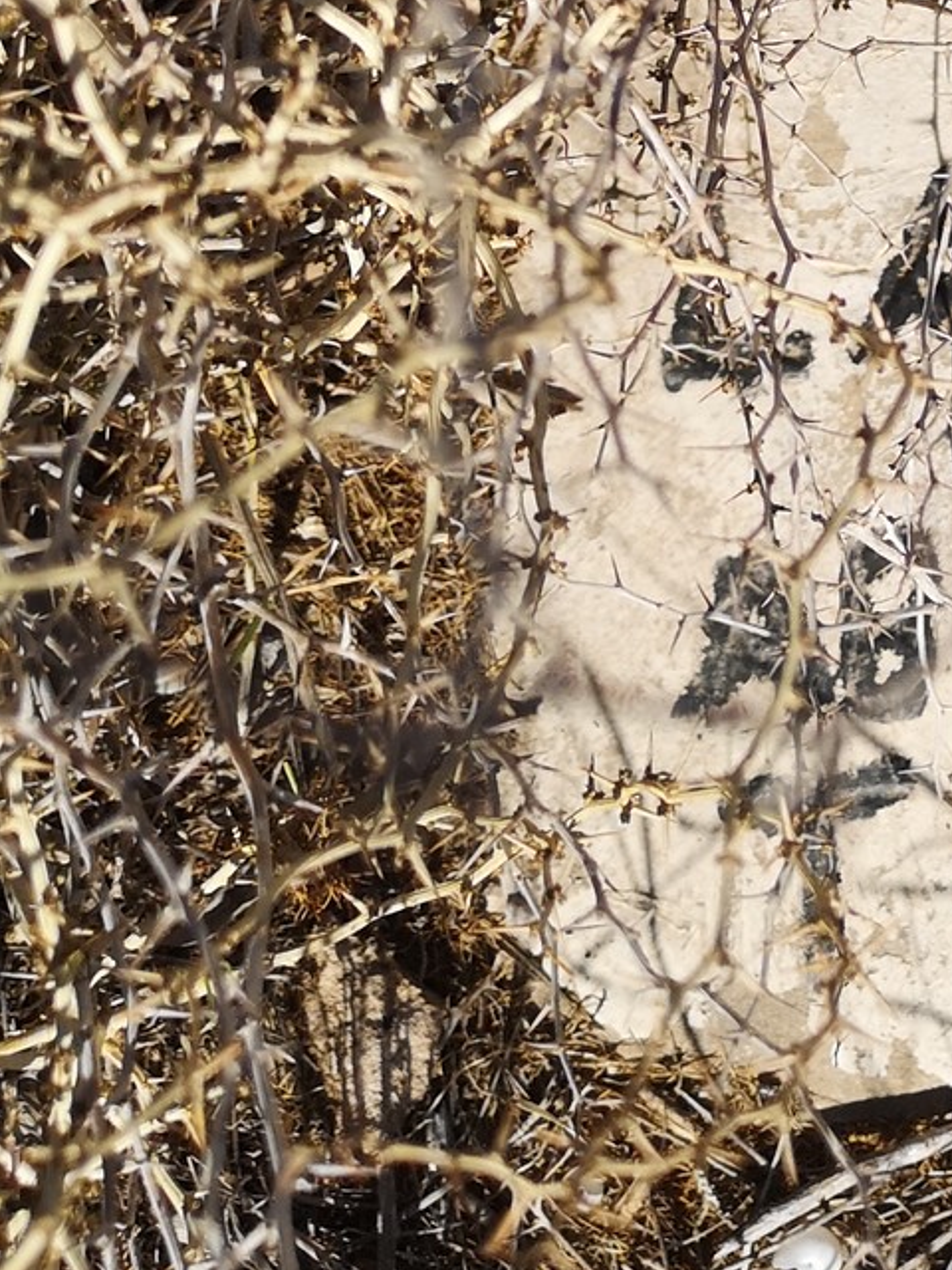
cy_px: -171
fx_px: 2824
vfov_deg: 23.6
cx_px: 1006
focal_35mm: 77
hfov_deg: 18.5
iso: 50
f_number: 1.8
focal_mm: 5.58
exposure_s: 1/2247
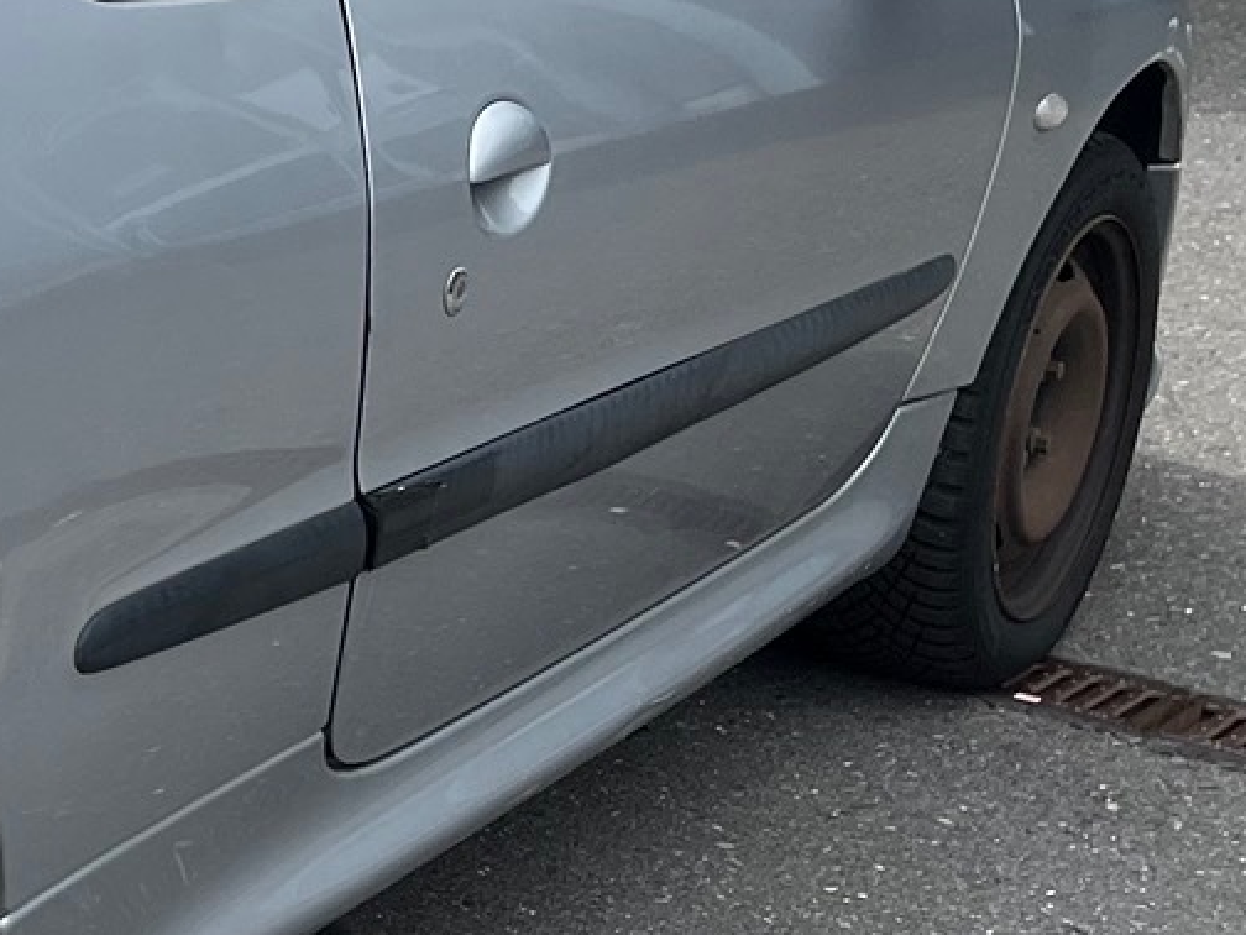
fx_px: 3743
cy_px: 596
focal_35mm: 104
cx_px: -769
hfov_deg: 16.7
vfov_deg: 14.2
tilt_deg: -18.1
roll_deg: +1.7
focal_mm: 5.1
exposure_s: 1/2222
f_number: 1.6
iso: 50
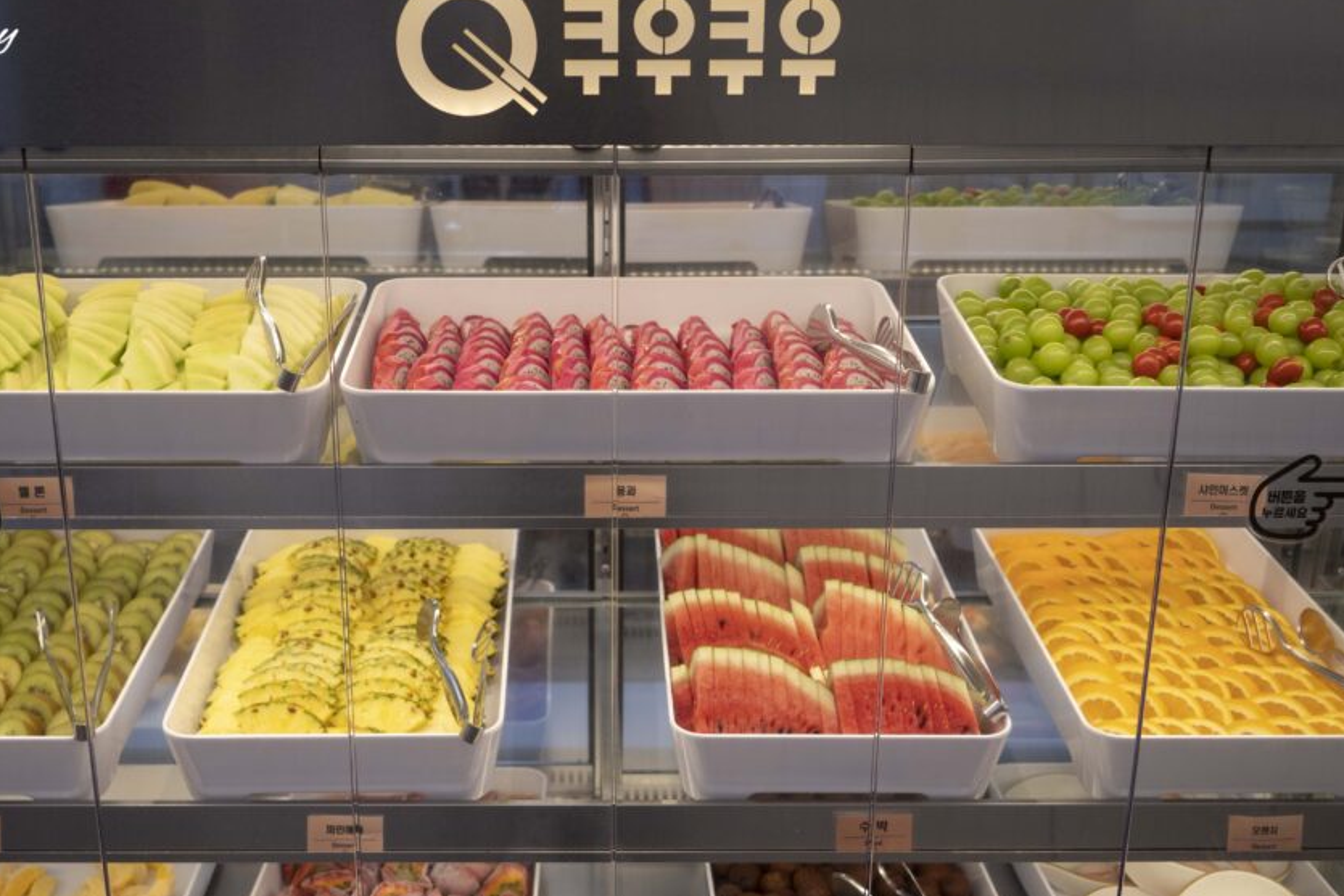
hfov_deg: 50.6
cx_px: 587
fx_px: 1419
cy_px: 530
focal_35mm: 38
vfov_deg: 35.0
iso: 500
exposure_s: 1/160
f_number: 4.5
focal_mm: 31
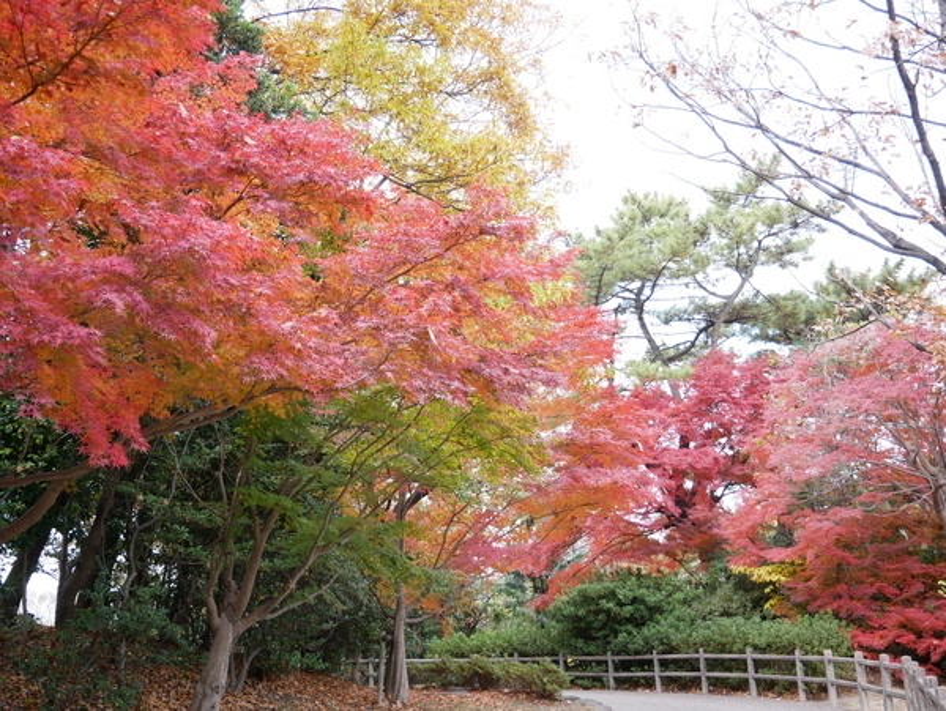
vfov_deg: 36.0
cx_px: 473
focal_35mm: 40
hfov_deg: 46.8
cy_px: 356
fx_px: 1094
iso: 200
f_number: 4.1
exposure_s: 1/100
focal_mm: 20
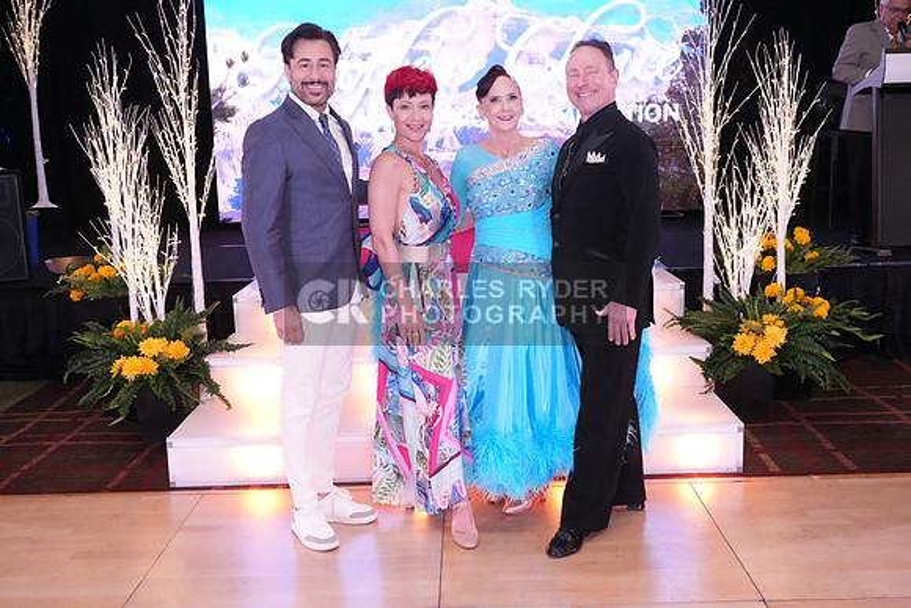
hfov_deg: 53.1
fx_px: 911
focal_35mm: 36
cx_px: 456
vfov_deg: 36.9
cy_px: 304
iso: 8000
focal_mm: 36
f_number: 8
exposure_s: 1/250
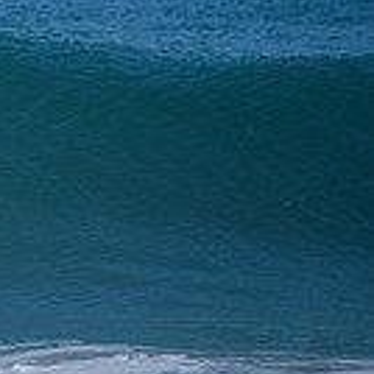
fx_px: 22565
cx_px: -430
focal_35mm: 1846
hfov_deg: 0.9
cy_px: 1
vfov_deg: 0.9
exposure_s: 1/2000
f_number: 5.6
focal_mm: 500
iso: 220
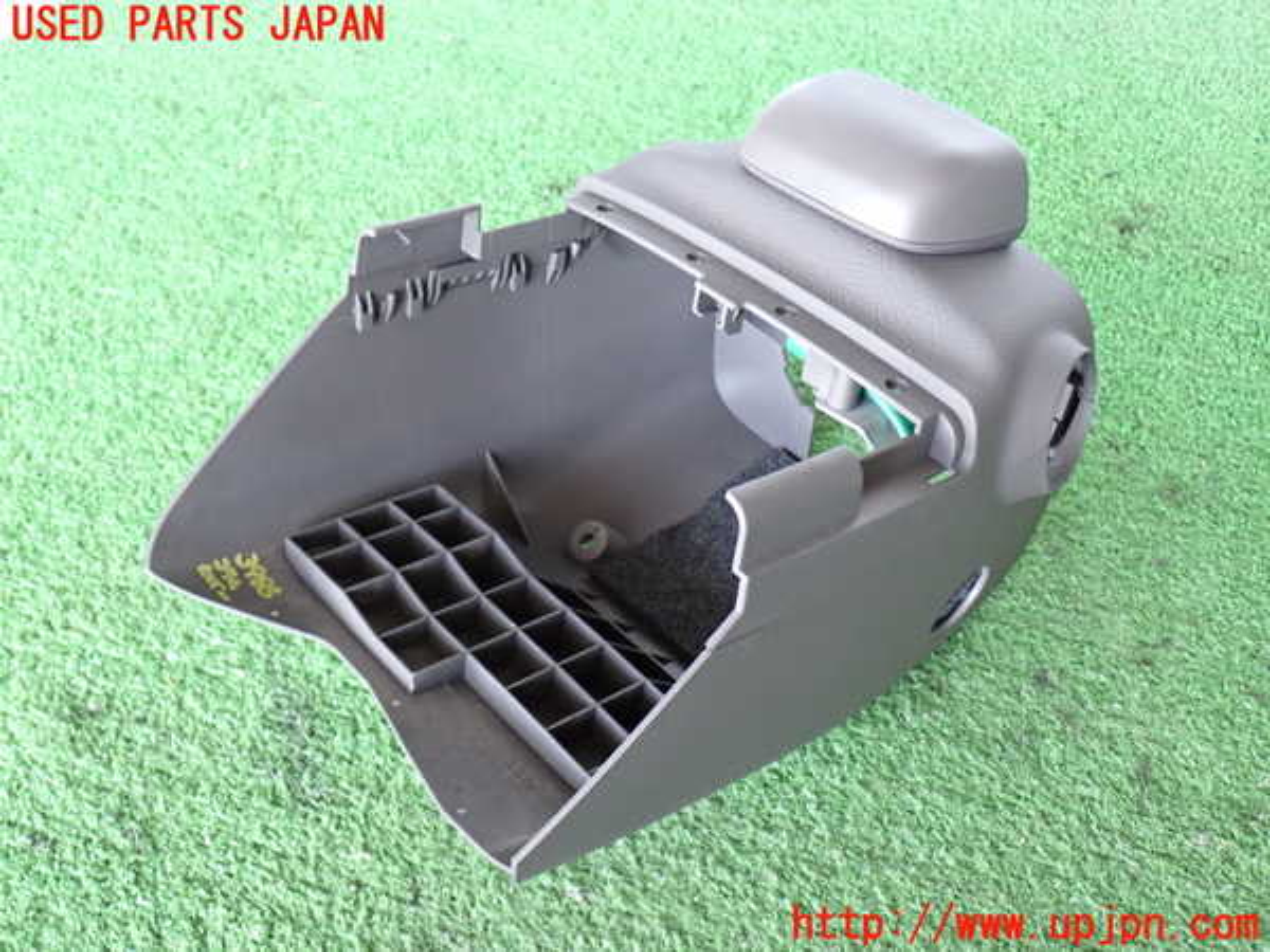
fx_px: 1394
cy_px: 476
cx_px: 635
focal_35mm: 38
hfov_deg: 49.0
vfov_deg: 37.7
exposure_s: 1/40
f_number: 2.7
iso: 400
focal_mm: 6.83
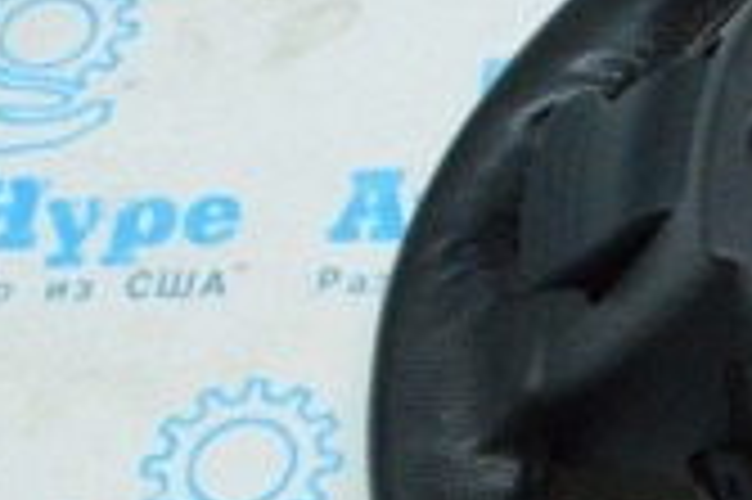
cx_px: 1198
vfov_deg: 11.9
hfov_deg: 16.0
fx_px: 2400
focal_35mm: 115
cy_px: 295
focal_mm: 20
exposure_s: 1/30
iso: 6400
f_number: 22
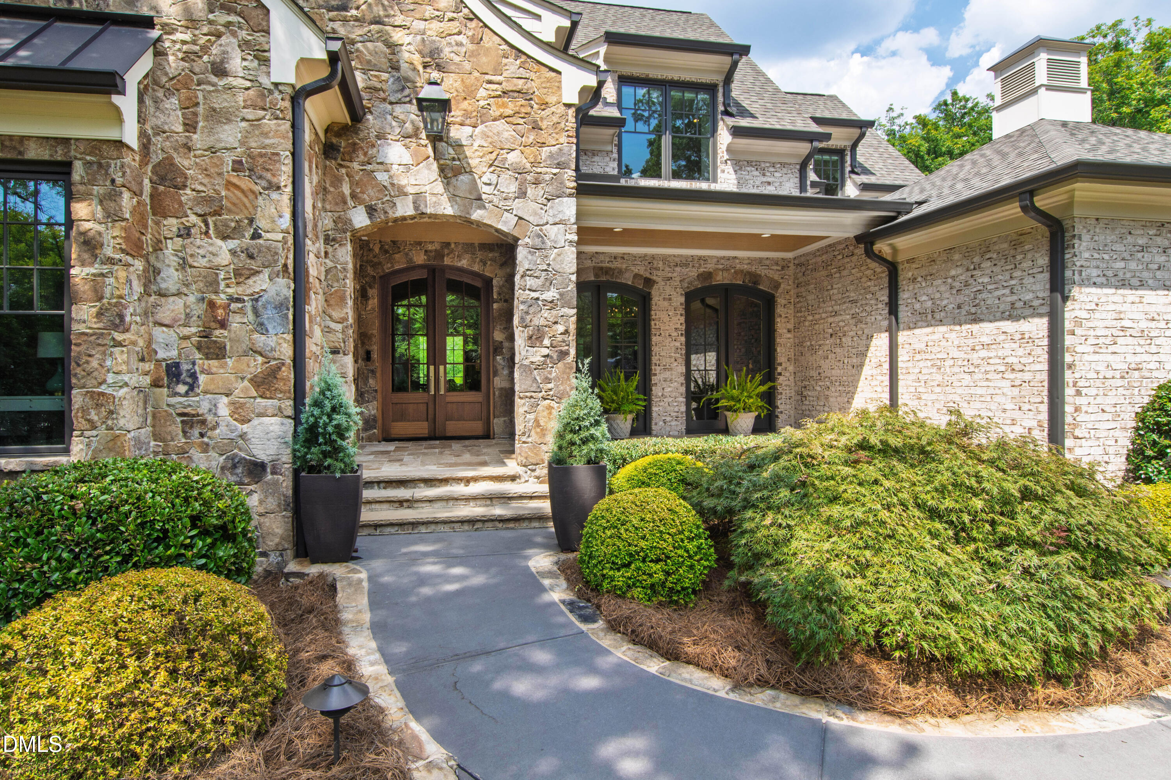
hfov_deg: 85.4
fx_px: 634
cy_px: 390
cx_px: 586
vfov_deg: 63.2
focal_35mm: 20
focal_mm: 13
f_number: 9
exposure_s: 1/100
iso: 100
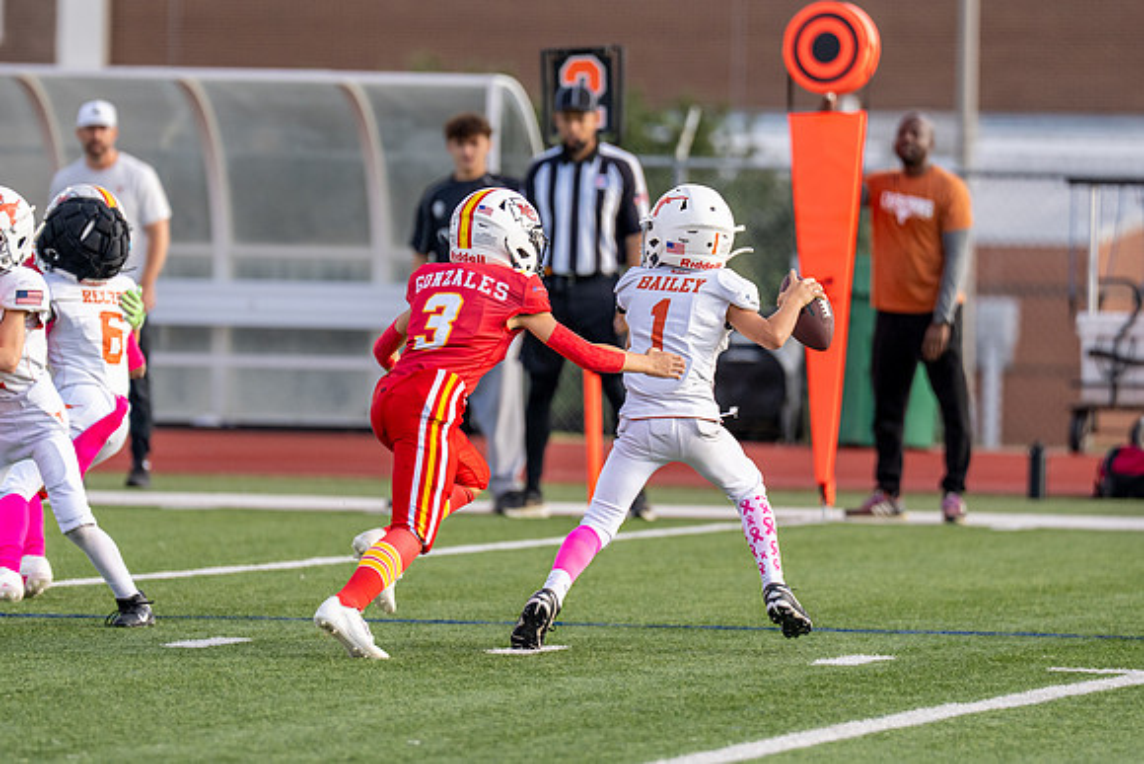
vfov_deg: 3.7
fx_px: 11799
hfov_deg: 5.6
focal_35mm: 371
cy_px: 363
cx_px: 506
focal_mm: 200
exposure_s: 1/2500
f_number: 2.8
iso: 320
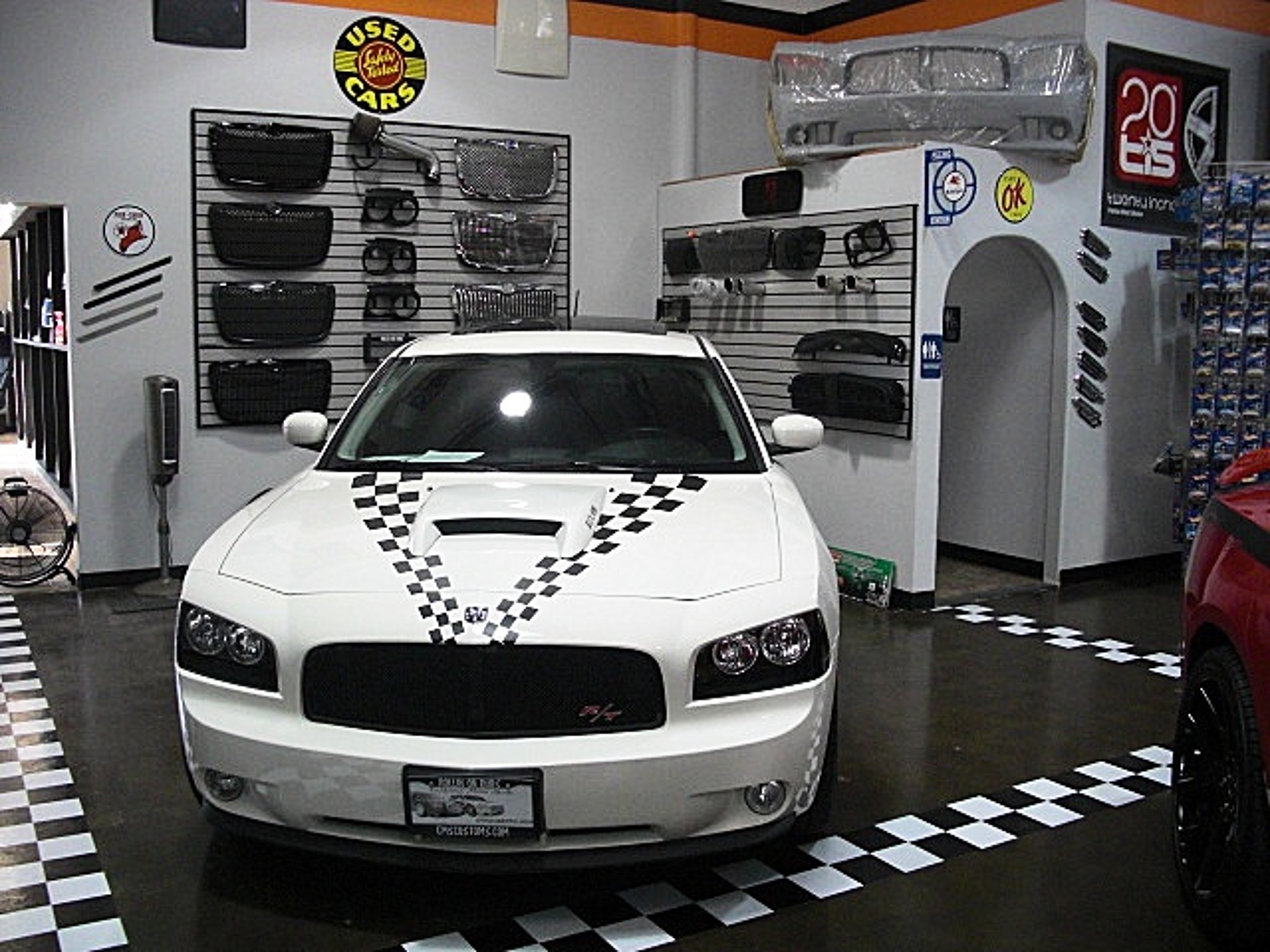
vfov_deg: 39.7
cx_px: 635
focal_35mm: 36
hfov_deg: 51.4
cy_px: 476
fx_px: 1321
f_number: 2.8
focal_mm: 6.3
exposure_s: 1/80
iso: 400
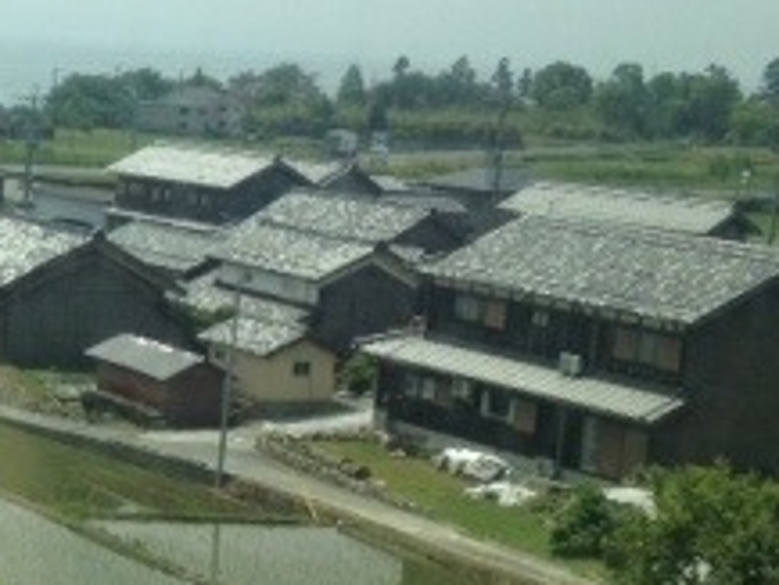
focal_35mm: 103
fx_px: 2319
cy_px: 280
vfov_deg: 14.4
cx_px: -355
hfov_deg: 17.4
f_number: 2.4
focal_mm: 4.28
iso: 50
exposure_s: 1/1727
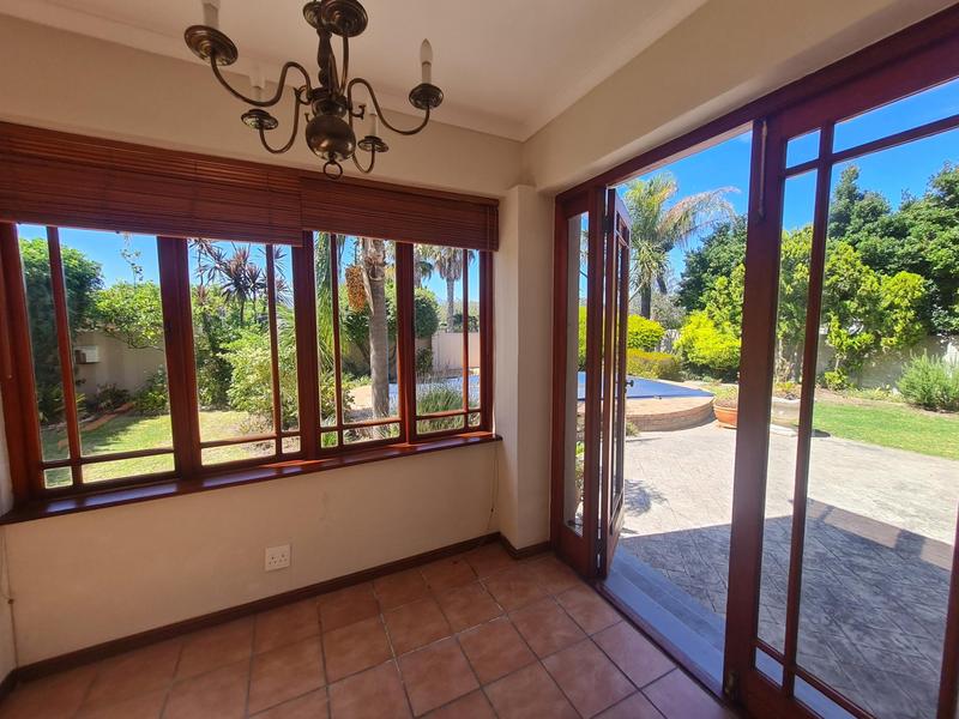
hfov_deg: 106.2
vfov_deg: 89.9
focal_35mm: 13
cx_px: 480
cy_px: 360
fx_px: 360
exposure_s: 1/415
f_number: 2.2
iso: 50
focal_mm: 1.74
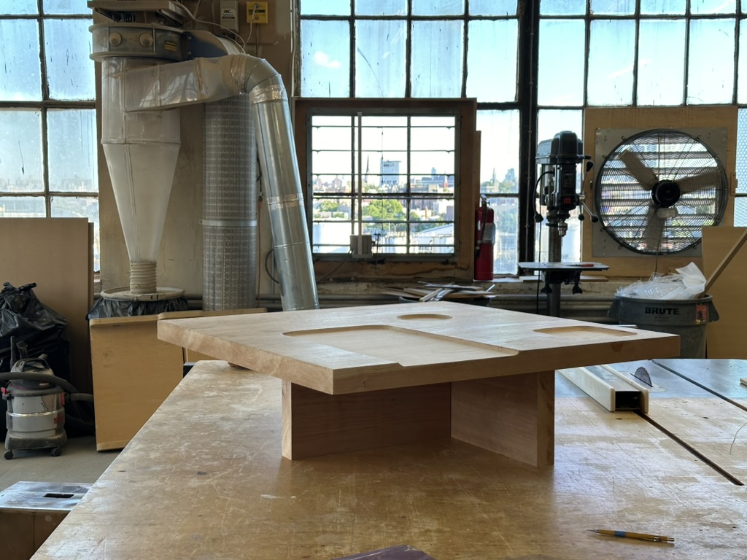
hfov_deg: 39.7
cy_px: 280
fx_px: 1036
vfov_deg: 30.3
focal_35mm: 48
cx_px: 374
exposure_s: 1/149
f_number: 1.78
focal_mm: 6.86
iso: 80
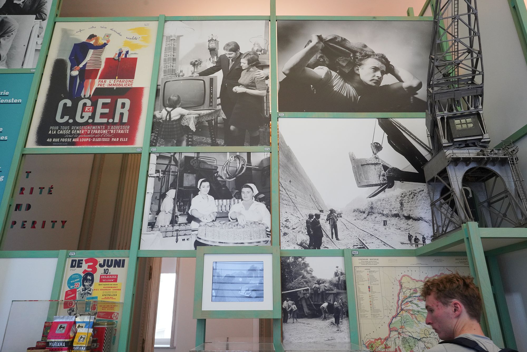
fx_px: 351
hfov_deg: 73.7
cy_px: 176
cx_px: 264
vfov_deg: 53.1
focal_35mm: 24
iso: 3200
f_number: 9
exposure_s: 1/80
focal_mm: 24
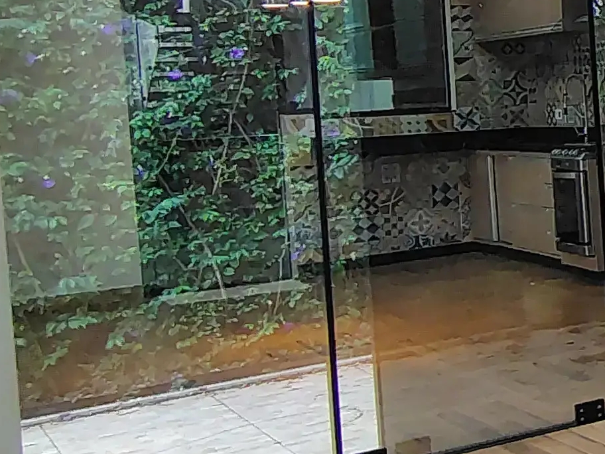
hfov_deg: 19.0
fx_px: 1276
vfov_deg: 20.0
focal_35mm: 73
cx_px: 1142
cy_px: 102
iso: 482
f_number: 2.2
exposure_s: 1/60
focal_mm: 2.13
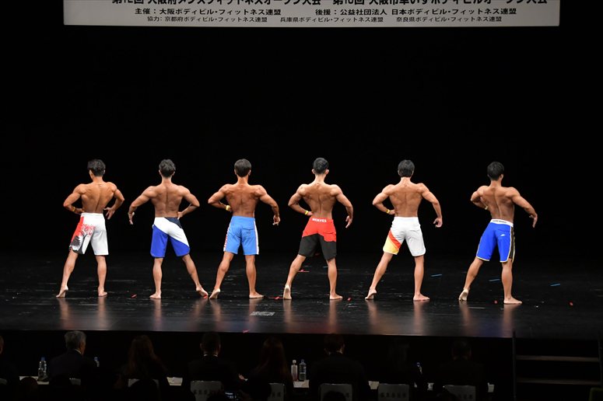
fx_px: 1808
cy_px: 200
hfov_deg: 18.9
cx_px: 302
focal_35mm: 108
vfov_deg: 12.7
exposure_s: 1/400
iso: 3200
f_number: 5.6
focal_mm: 72
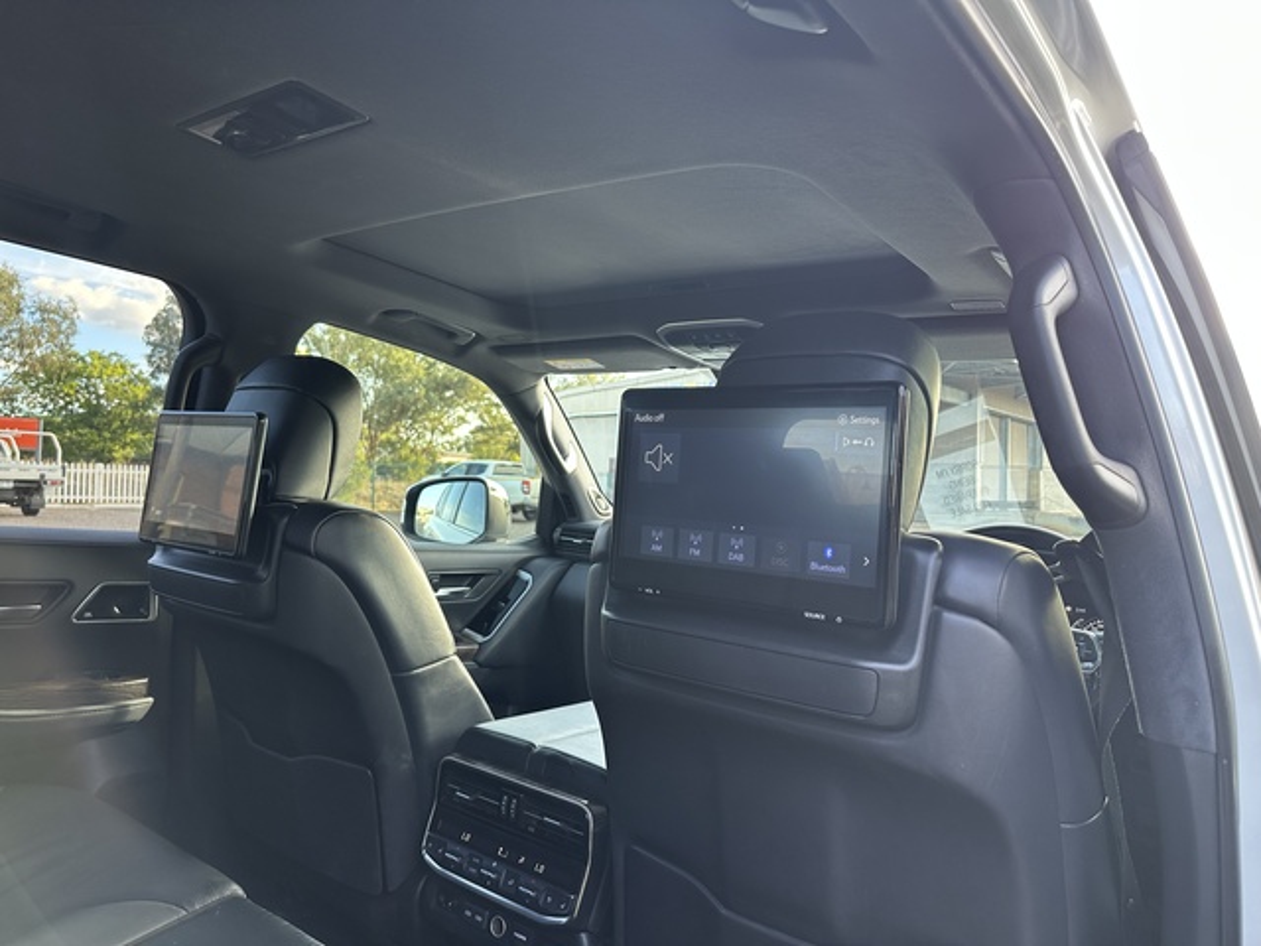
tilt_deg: +1.2
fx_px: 874
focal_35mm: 24
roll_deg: -0.8
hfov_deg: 71.6
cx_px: 630
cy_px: 473
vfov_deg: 56.8
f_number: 1.78
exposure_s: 1/121
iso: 125
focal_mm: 6.86
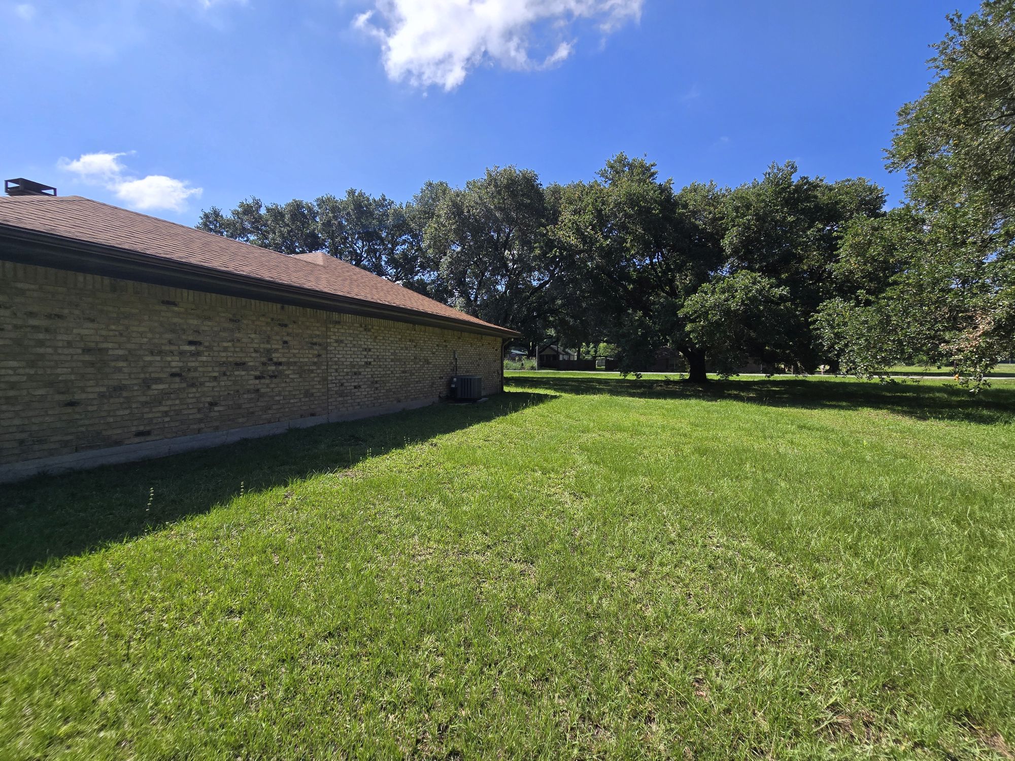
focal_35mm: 13
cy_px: 380
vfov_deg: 89.9
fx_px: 381
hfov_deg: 106.2
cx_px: 508
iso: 50
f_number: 2.2
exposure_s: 1/2180
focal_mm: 2.2
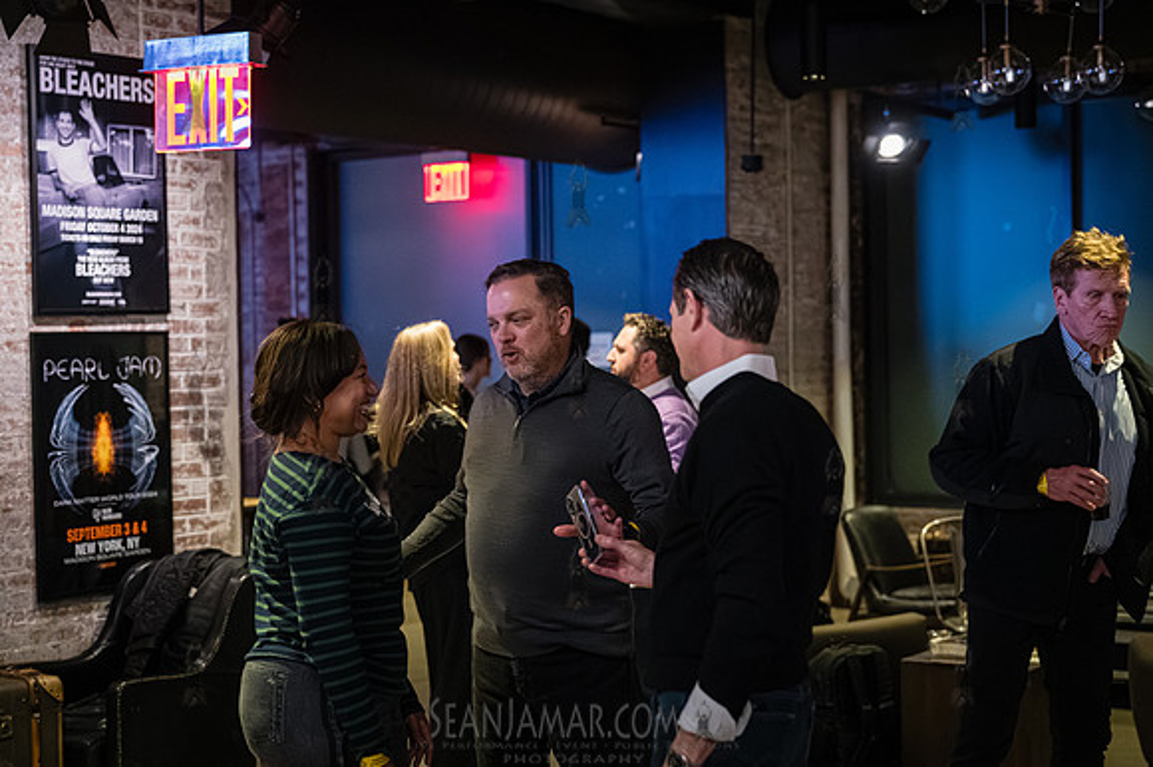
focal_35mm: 58
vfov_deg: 23.4
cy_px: 384
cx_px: 576
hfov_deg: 34.5
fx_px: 1856
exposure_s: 1/250
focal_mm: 58
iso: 16000
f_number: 2.8
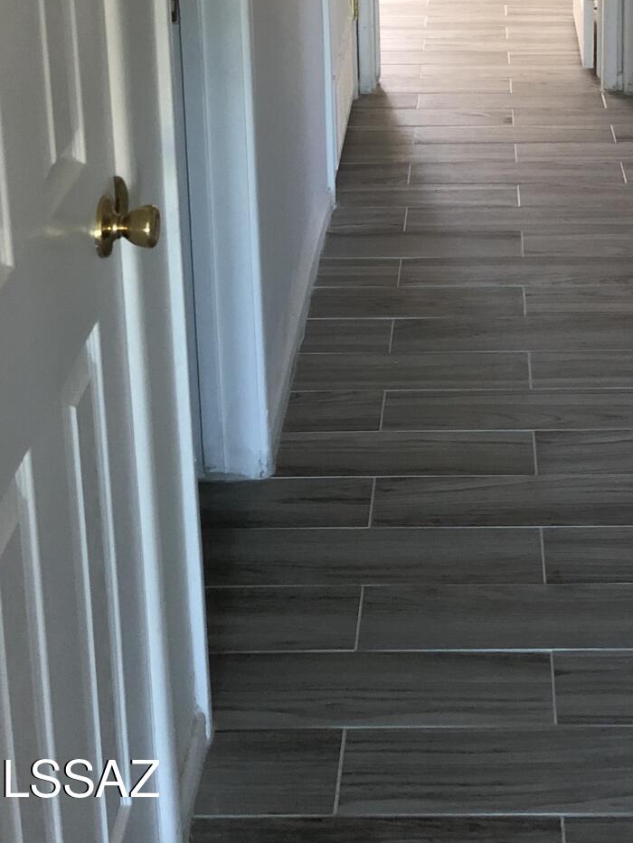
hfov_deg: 24.2
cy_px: -42
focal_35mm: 60
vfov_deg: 29.6
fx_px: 1463
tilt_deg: -12.7
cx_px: 468
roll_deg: +0.8
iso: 80
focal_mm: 3.99
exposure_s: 1/15
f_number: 1.8
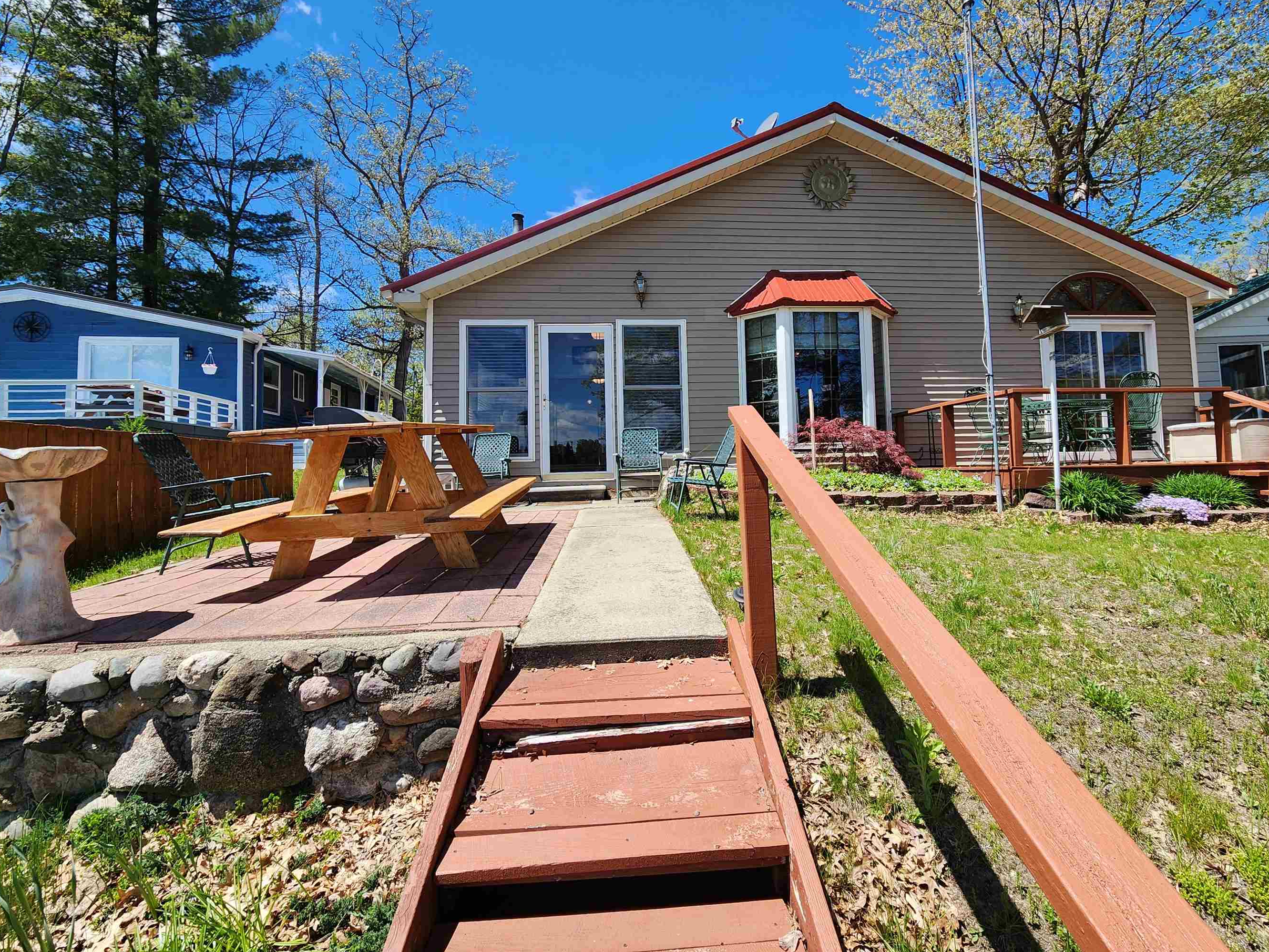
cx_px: 665
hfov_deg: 98.1
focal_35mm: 15
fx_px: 550
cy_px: 430
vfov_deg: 81.5
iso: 50
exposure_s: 1/1105
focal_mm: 2.2
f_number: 2.2
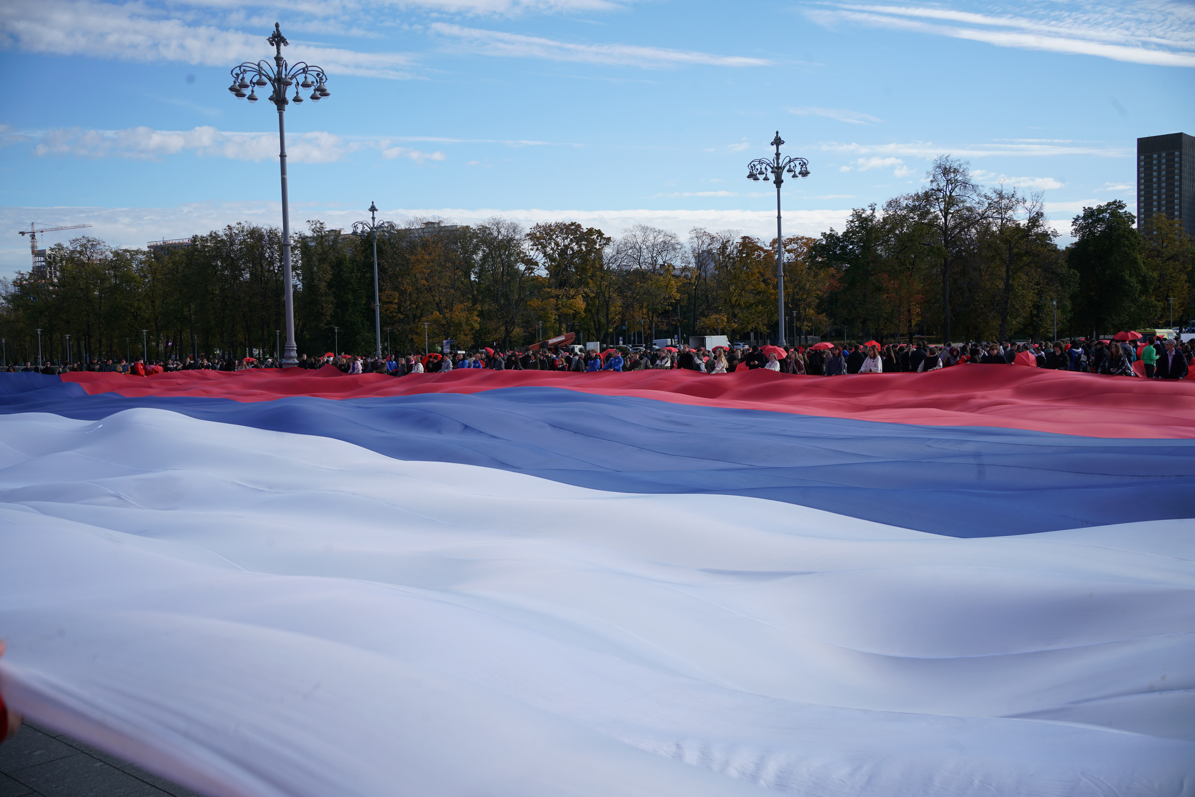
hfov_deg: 54.4
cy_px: 398
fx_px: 1162
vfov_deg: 37.9
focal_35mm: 35
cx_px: 598
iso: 100
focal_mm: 35
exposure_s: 1/160
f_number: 10
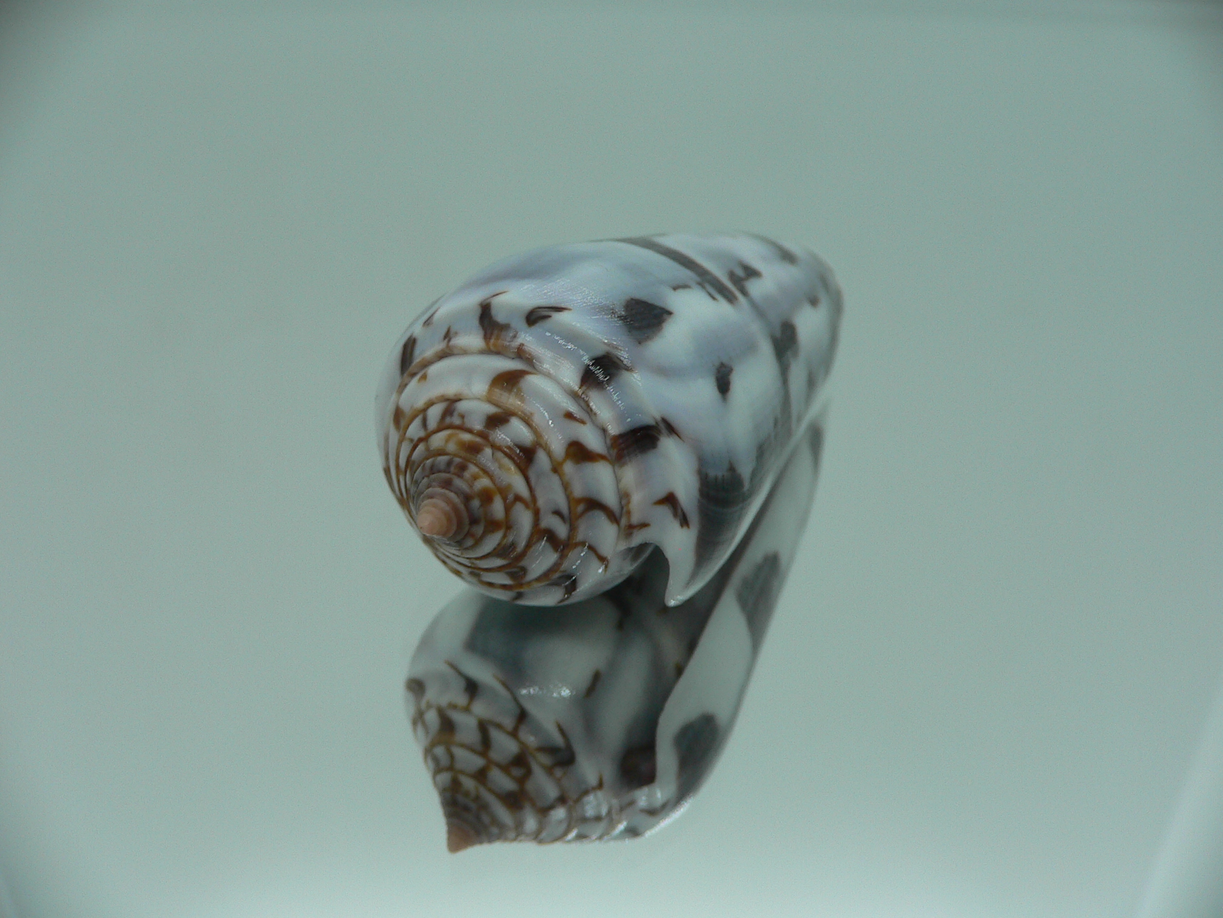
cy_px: 459
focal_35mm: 35
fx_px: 1237
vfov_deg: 40.7
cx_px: 612
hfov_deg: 52.6
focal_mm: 4.6
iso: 80
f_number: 2.8
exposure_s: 1/60
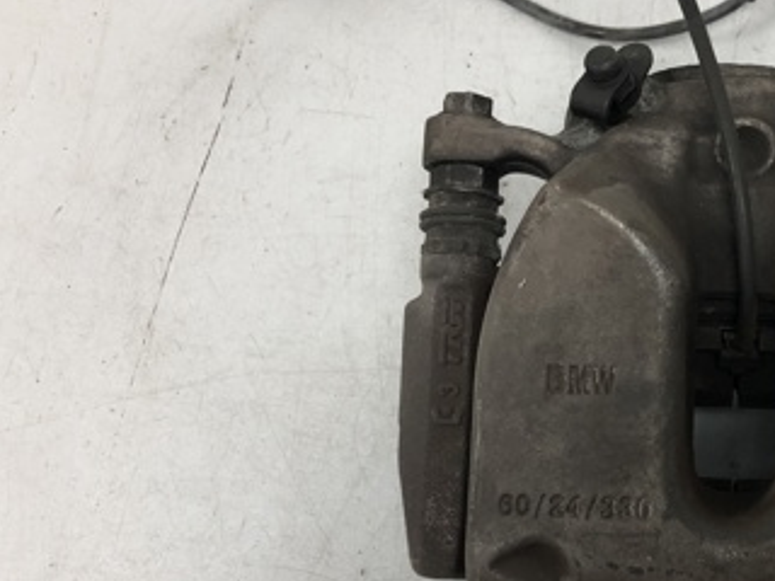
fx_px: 1254
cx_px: 714
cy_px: 375
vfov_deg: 26.0
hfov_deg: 32.4
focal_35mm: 56
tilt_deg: -68.8
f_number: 1.8
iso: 40
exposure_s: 1/25
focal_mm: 4
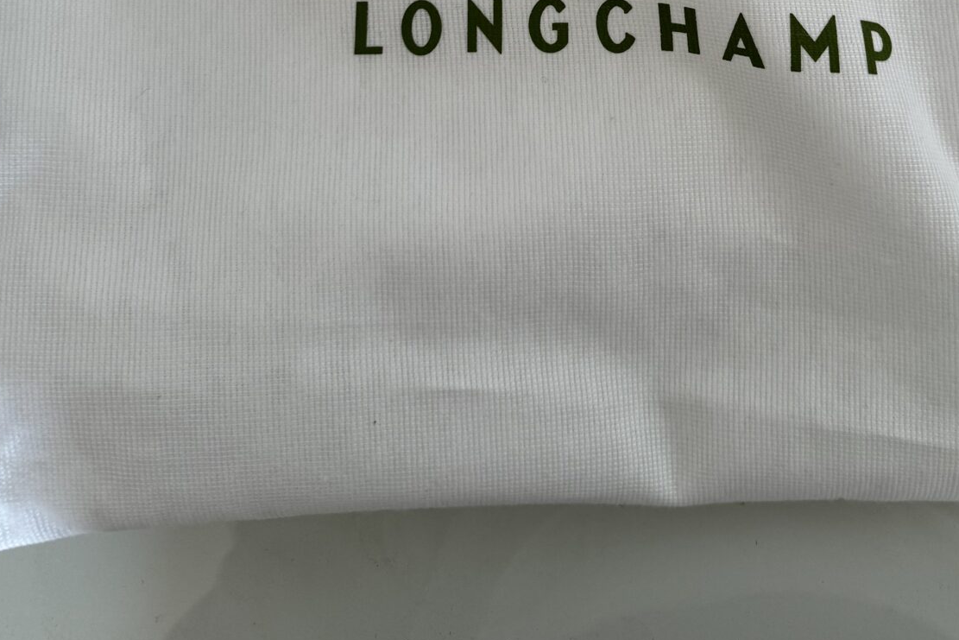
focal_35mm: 46
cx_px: 636
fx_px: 1225
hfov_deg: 42.2
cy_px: -212
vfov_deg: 25.0
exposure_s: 1/60
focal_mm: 6.86
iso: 125
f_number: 1.78
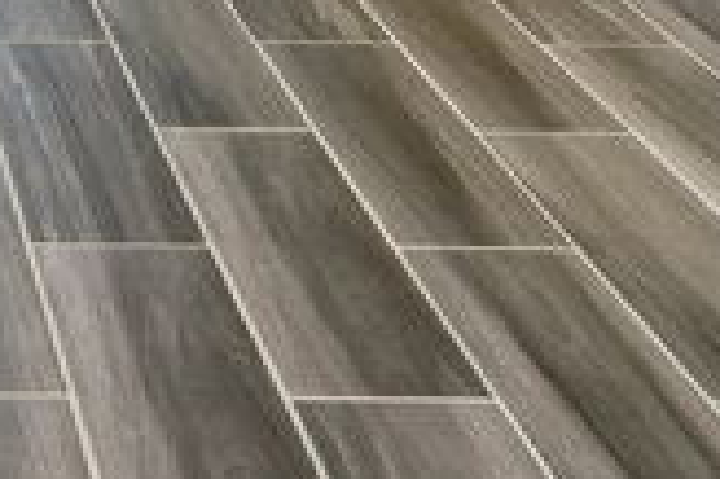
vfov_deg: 12.2
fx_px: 1758
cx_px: -162
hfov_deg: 21.4
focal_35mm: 88
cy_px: -679
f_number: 8
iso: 400
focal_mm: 18
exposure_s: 1/200
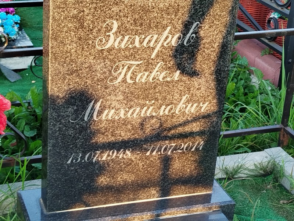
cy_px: 110
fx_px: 612
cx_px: 147
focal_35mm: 72
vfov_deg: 20.4
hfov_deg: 27.0
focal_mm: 5.31
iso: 80
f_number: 1.7
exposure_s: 1/50
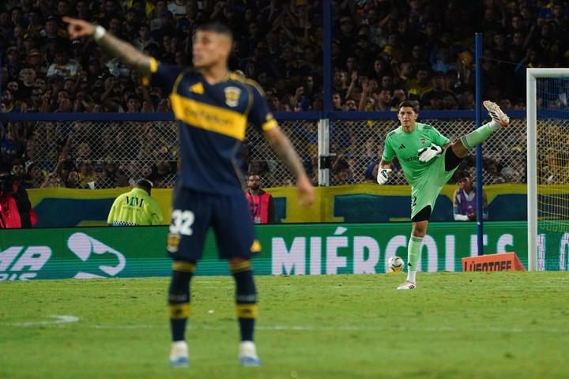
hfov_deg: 5.2
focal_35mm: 400
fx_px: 6322
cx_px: 284
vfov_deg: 3.4
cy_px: 190
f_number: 5.6
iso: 6400
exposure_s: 1/1600
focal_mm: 400
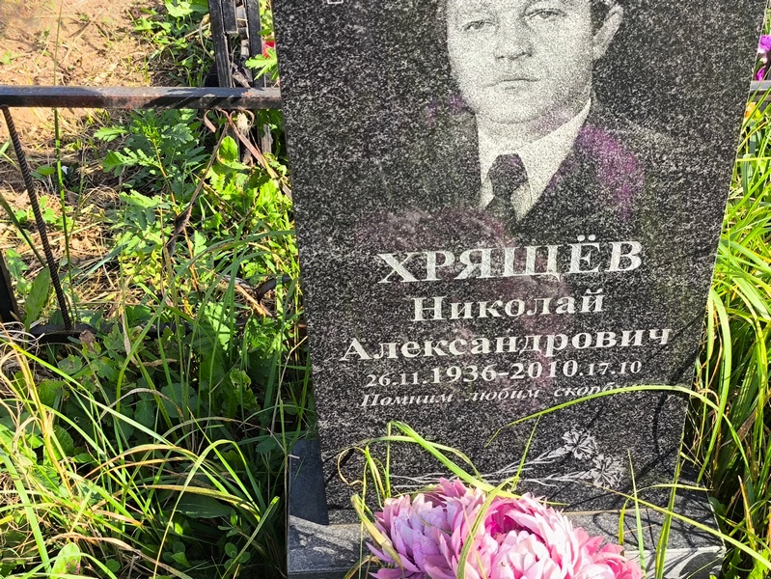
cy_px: 290
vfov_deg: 29.1
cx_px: 386
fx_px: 1114
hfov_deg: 38.2
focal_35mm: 50
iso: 50
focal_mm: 4.71
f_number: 1.7
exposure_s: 1/541
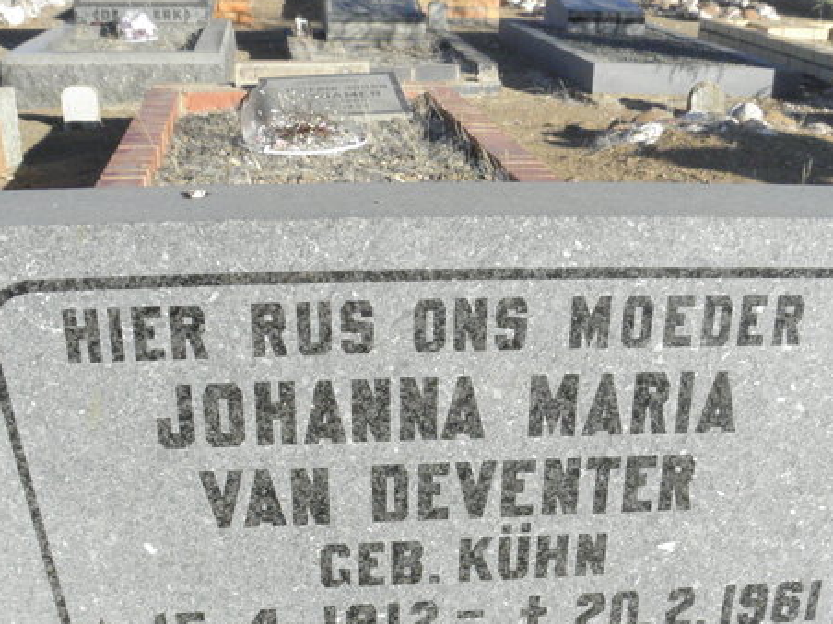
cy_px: 526
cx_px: 402
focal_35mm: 46
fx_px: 1107
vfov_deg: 30.5
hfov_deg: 41.2
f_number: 6.3
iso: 200
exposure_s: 1/640
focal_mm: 4.6
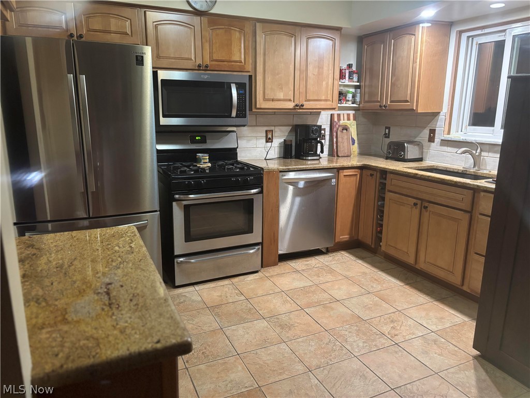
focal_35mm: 26
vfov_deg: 53.1
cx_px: 265
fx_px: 398
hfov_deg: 67.3
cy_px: 199
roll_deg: -0.2
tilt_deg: -12.2
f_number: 1.6
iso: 400
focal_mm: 5.96
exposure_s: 1/40
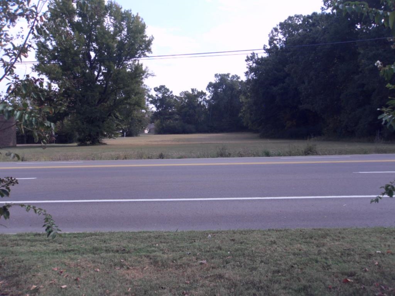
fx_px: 399
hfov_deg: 52.6
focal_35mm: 35
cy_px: 148
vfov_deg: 40.7
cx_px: 198
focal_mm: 6.3
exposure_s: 1/90
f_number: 8.2
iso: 80
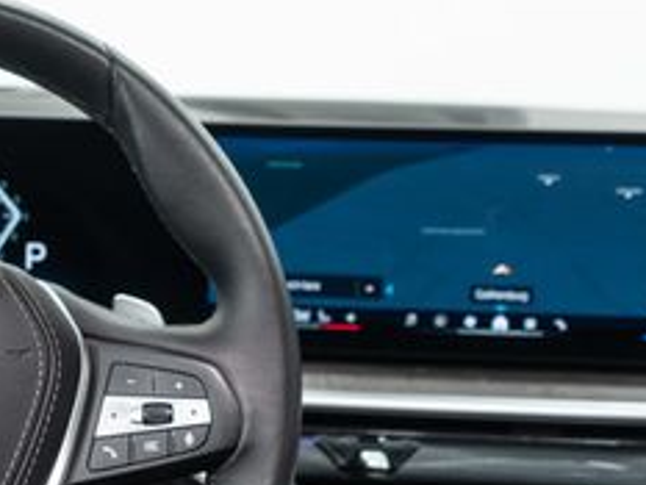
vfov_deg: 19.8
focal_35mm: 74
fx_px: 1382
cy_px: 362
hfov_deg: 24.3
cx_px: -94
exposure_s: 1/40
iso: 640
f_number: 3.2
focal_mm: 28
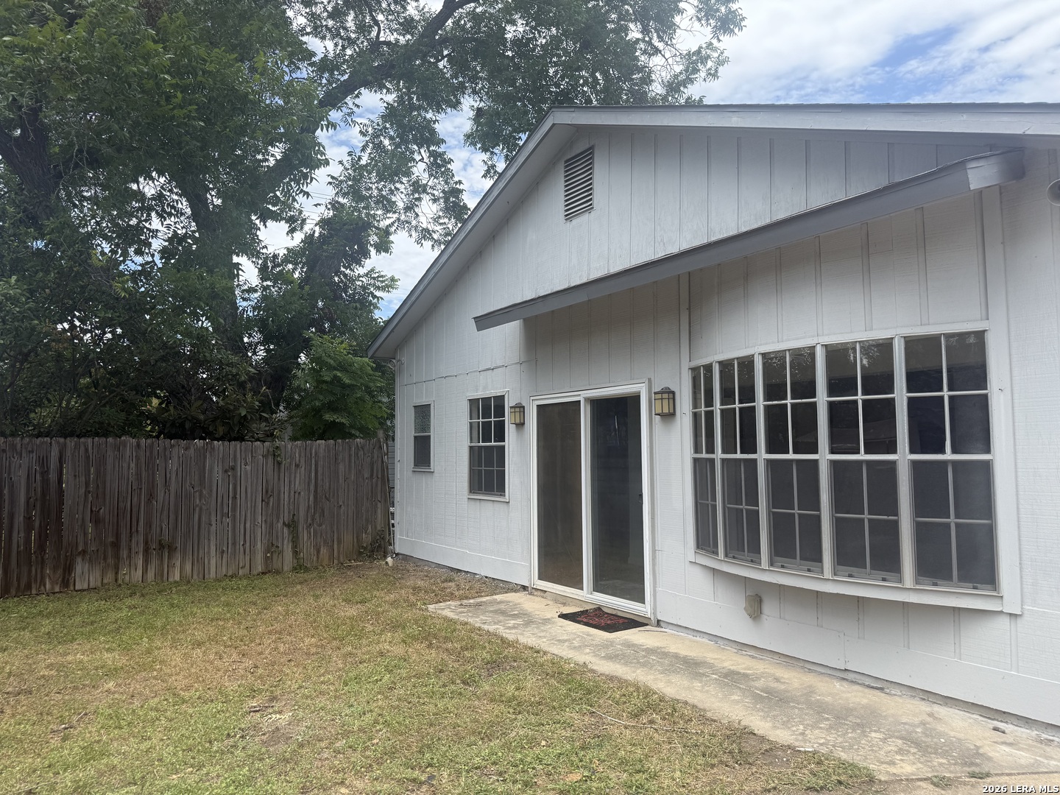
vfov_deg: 56.8
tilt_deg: +3.5
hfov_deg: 71.6
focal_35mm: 24
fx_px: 735
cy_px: 398
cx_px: 530
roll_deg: -0.2
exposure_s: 1/2525
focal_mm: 6.76
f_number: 1.78
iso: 80
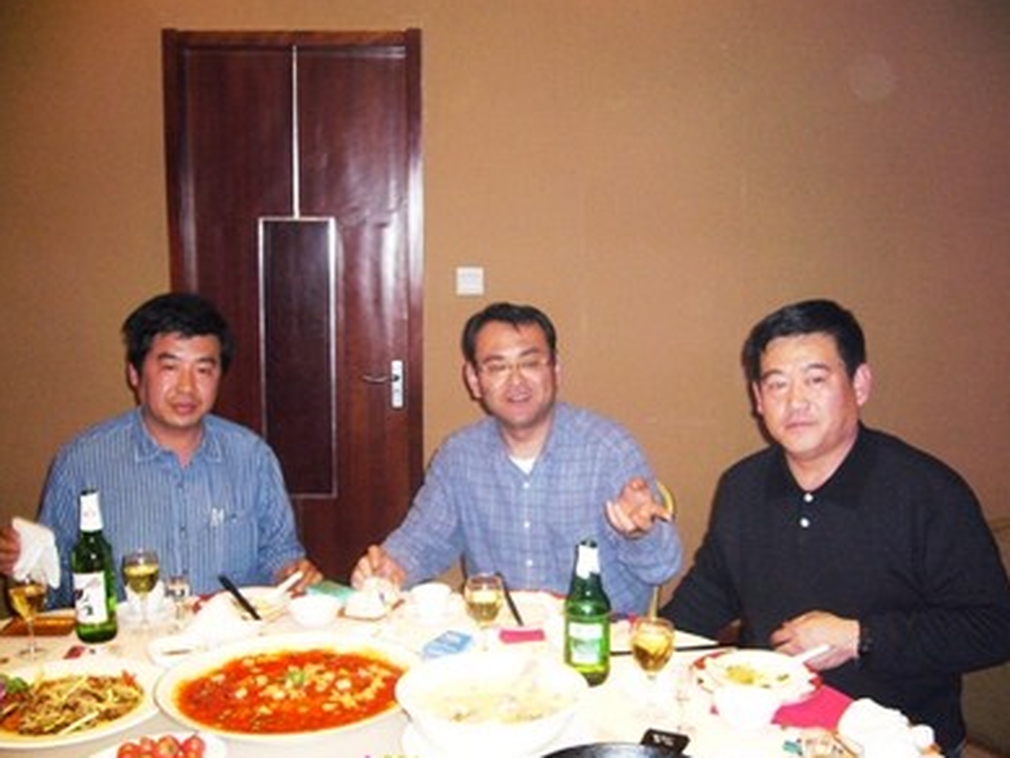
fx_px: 1051
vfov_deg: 39.7
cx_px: 511
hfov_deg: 51.3
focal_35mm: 36
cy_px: 376
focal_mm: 5.8
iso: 320
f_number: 2.8
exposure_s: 1/60
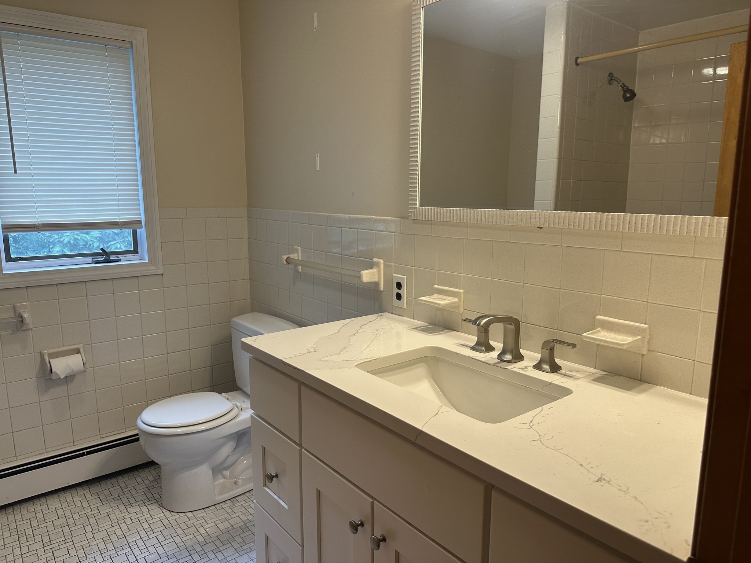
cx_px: 376
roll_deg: +0.5
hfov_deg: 71.6
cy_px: 282
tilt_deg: -10.5
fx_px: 521
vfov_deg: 56.8
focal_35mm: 24
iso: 125
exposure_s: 1/120
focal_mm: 6.86
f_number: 1.78
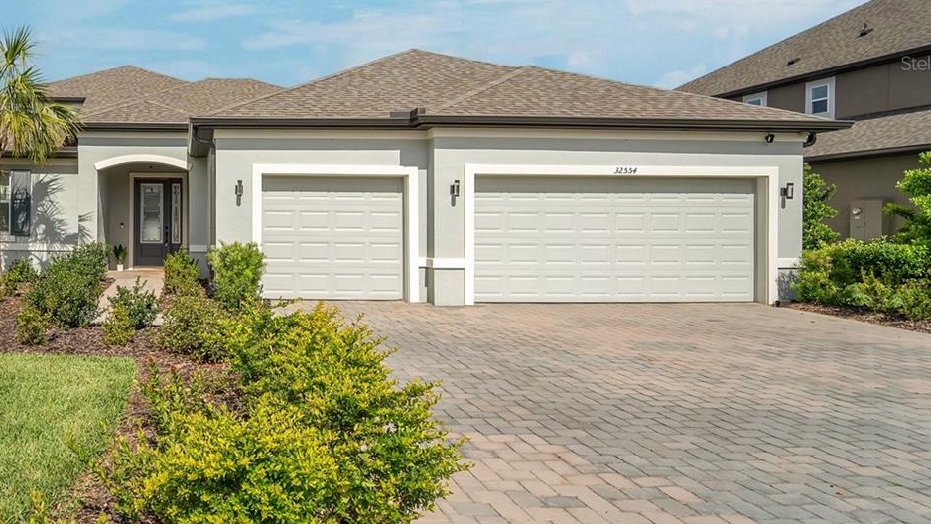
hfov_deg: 67.6
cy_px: 63
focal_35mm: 25
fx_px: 617
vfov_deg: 42.6
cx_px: 196
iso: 100
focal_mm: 14
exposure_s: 1/250
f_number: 10
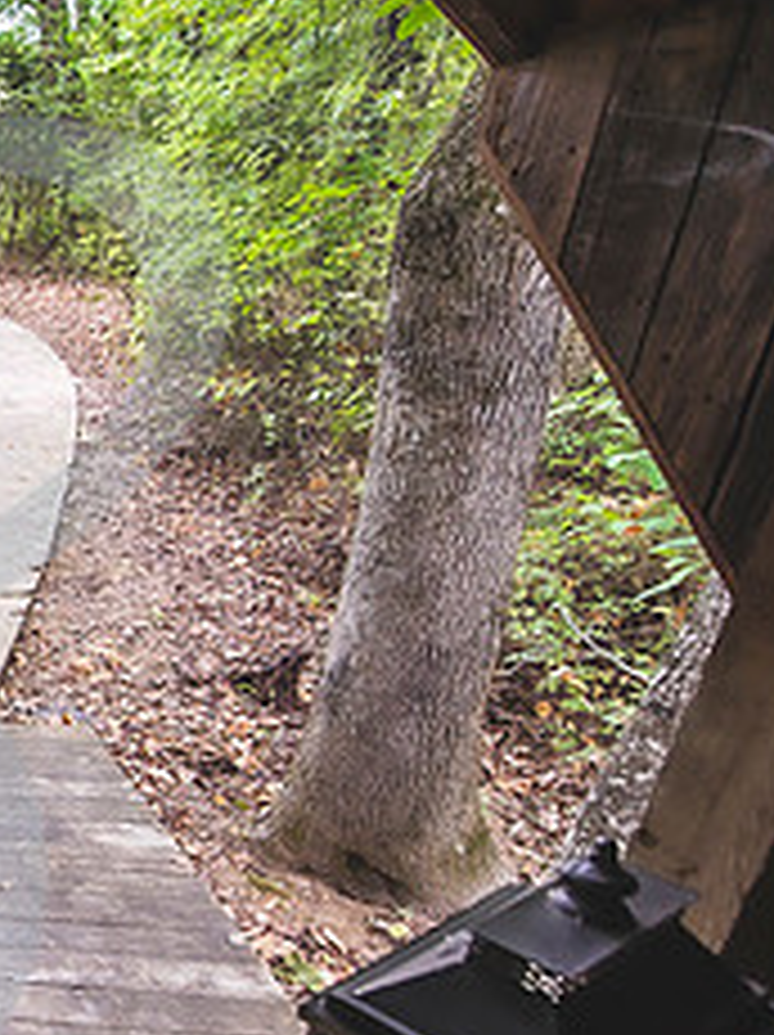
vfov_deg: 53.2
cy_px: 673
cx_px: -482
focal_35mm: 34
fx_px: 1016
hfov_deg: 25.7
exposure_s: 1/250
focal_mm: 14
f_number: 2.8
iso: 640
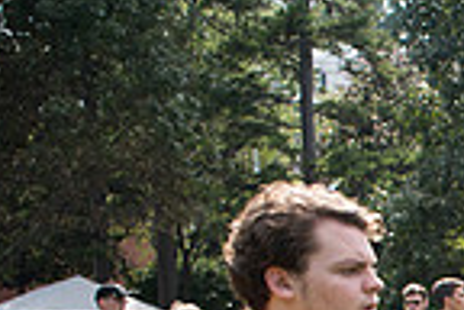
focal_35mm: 97
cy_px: 538
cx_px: 783
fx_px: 1250
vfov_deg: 12.9
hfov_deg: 17.7
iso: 200
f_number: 2.8
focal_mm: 24
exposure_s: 1/2000
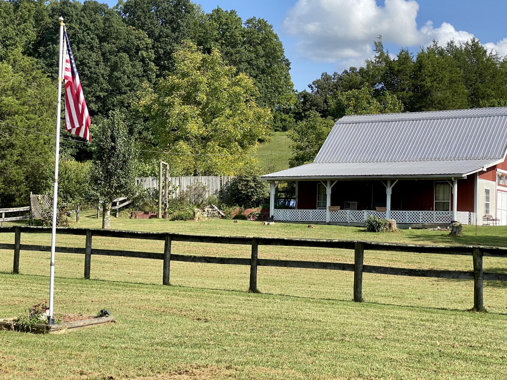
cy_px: 188
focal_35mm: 64
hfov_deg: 30.3
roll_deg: -2.1
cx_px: 264
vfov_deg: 22.9
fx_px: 937
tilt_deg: +3.6
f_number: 2
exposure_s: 1/1295
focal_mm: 6
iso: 20
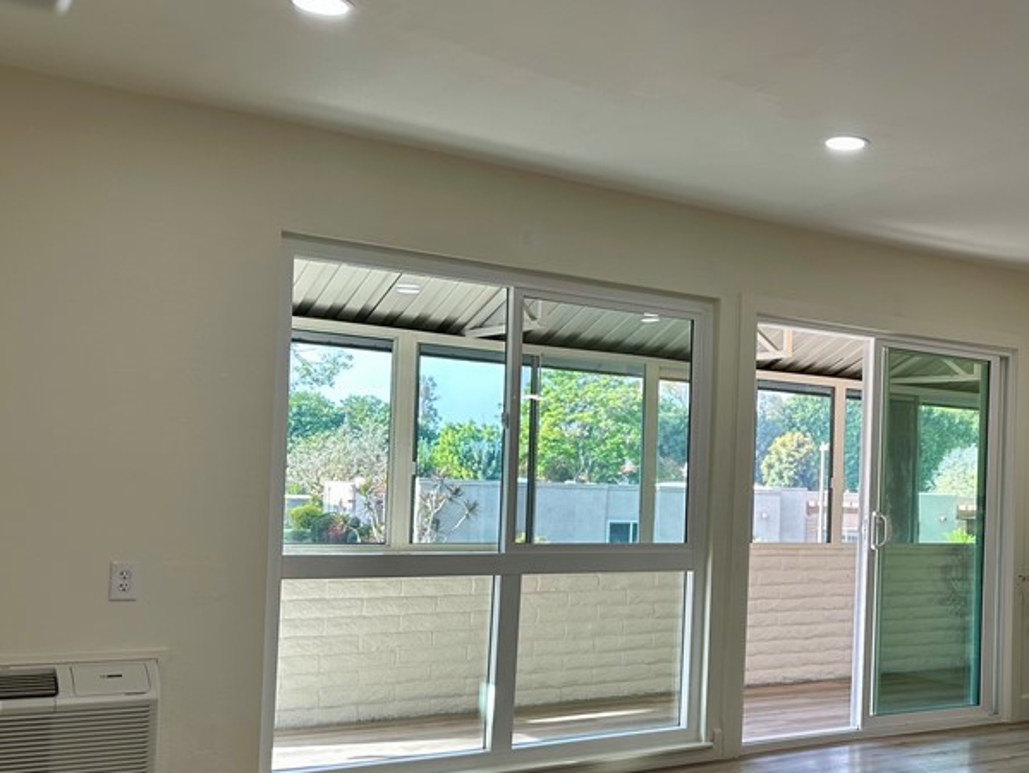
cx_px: 823
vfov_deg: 35.0
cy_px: 467
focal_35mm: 41
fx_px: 1220
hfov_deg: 43.6
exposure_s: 1/159
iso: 80
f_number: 1.78
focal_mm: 6.86
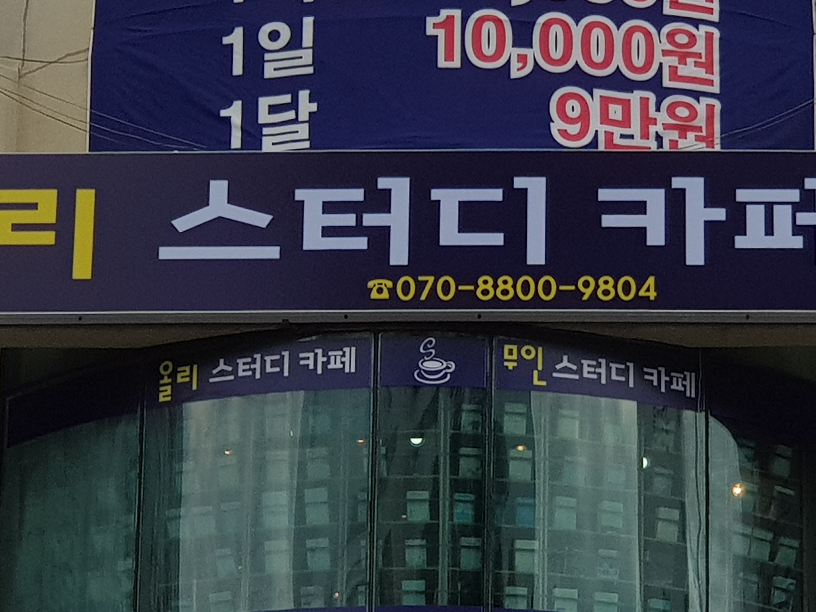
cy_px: 285
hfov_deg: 25.3
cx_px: 460
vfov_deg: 19.1
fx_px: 1815
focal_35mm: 77
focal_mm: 6
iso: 25
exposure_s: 1/734
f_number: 2.4
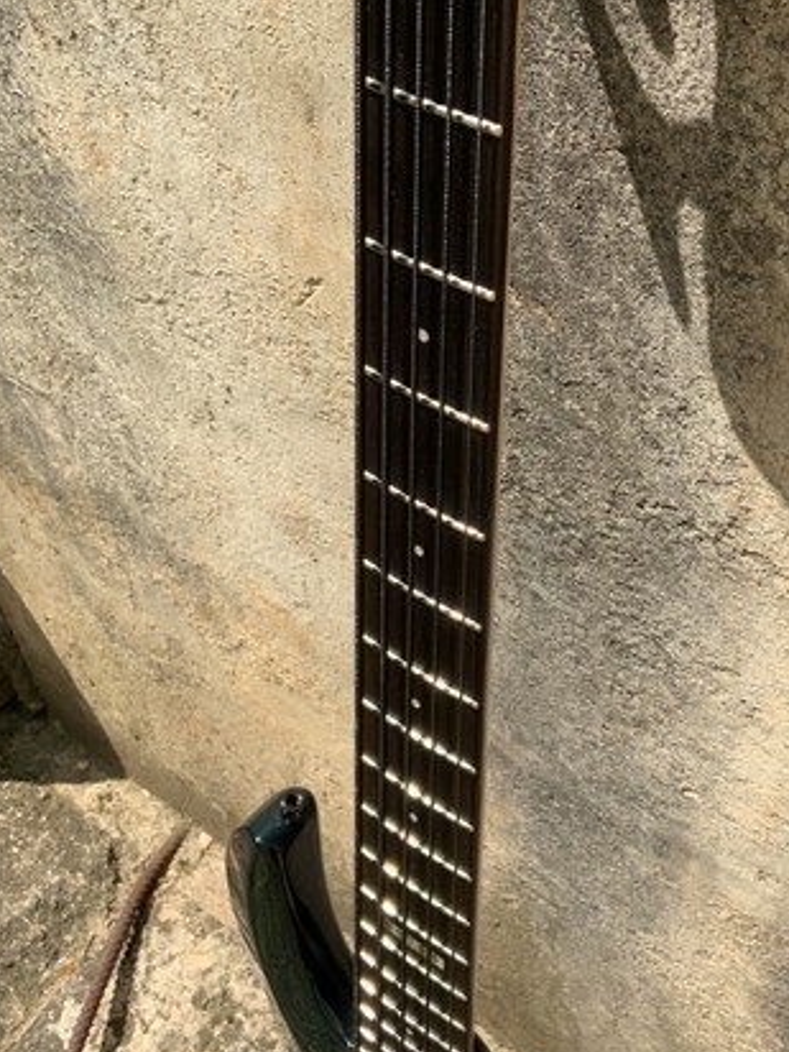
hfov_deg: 32.1
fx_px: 1368
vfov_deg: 42.1
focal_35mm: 45
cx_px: 465
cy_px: 508
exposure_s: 1/1195
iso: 16
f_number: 1.8
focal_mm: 3
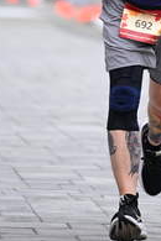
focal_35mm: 564
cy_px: -98
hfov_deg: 2.4
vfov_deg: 3.6
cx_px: 159
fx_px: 3783
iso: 640
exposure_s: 1/2000
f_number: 2.8
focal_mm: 200
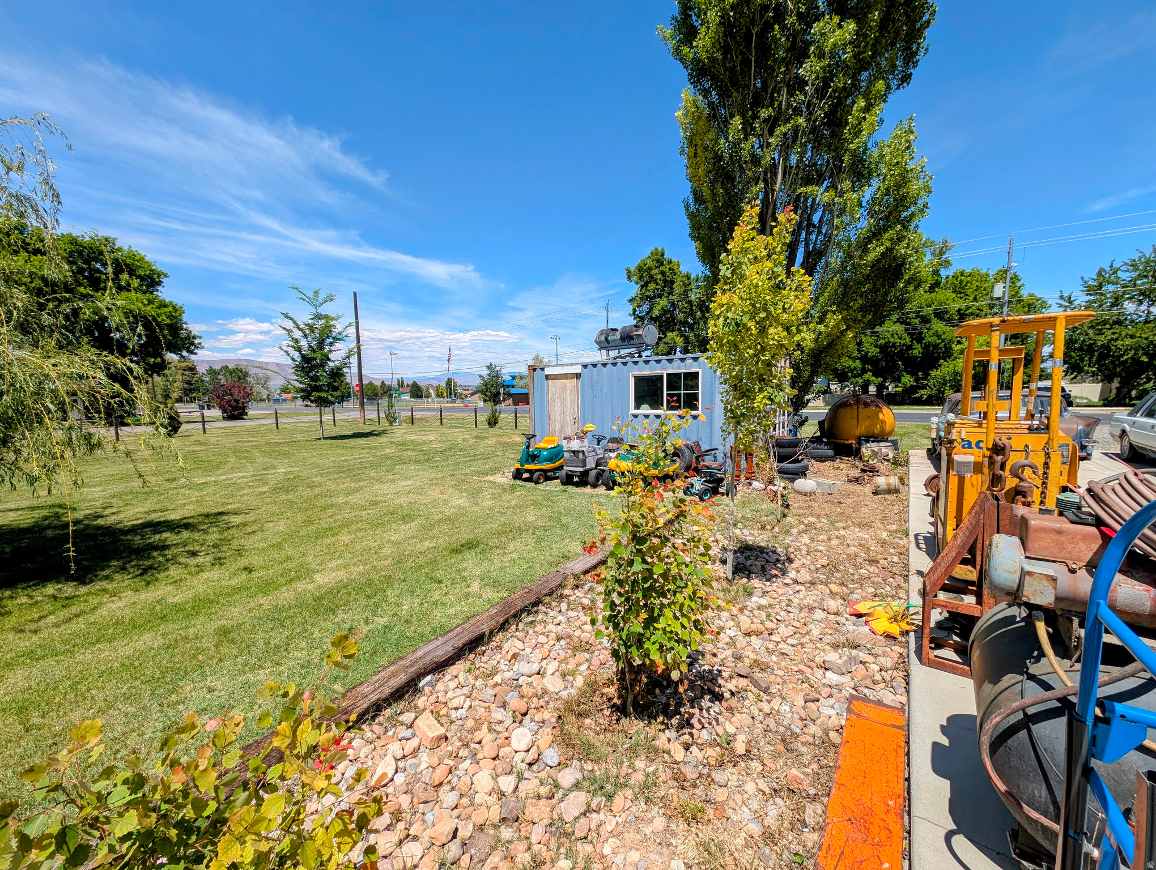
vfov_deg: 94.6
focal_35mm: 12
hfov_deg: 110.5
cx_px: 578
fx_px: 401
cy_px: 435
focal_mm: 2.23
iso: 39
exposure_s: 1/2309
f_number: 1.95
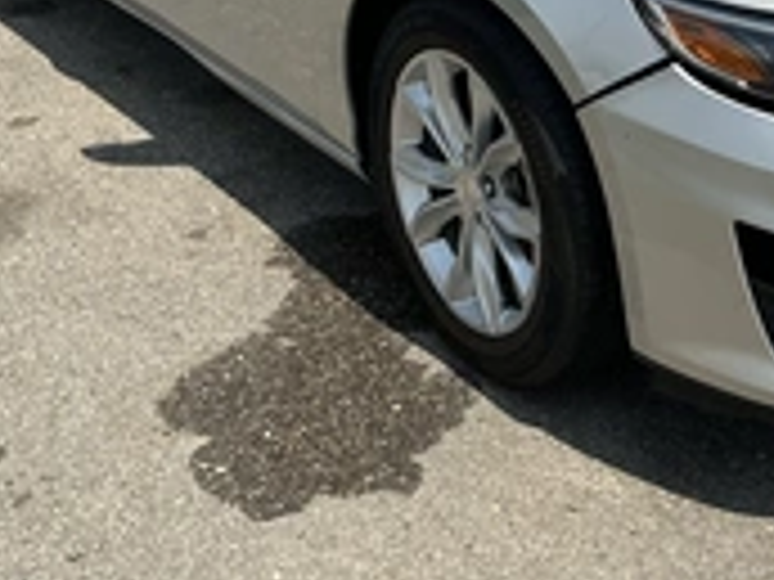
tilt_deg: -18.3
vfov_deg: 21.7
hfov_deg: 28.9
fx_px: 1453
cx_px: 662
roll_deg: +1.7
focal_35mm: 65
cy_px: -18
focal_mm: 3
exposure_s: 1/2667
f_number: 1.8
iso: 25
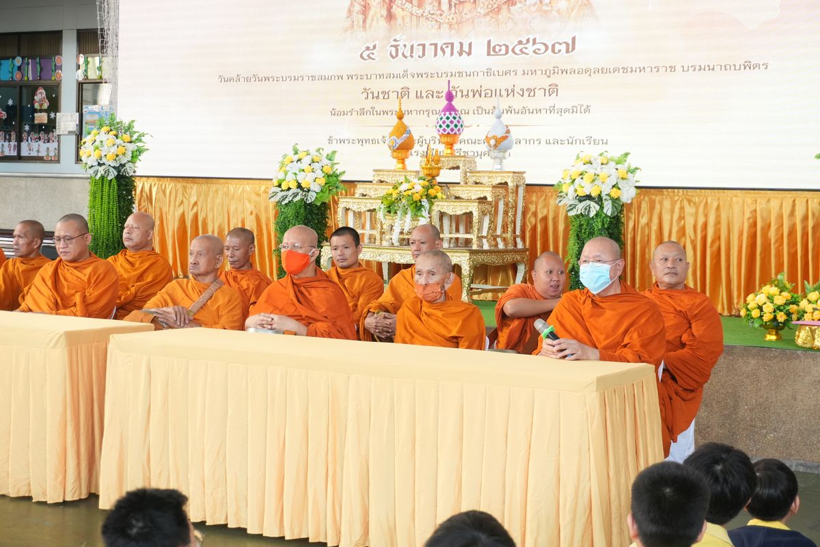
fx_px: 1401
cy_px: 274
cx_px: 410
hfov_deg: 32.6
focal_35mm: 62
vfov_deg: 22.1
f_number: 5.6
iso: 1000
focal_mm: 41
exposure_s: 1/100
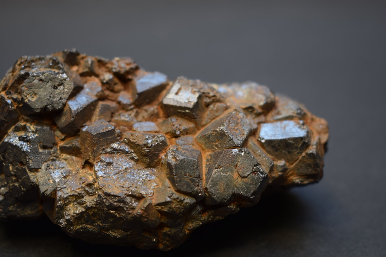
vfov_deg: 20.6
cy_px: 131
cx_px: 164
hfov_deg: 30.5
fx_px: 708
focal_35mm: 66
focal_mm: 38
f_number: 4.8
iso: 100
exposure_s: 1/20
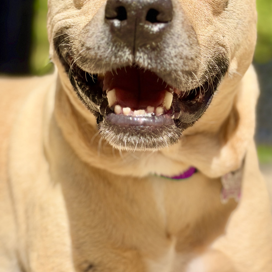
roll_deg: -4.4
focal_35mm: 64
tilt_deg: +2.3
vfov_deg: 26.6
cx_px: 150
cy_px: 77
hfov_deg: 26.9
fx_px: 569
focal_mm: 6.76
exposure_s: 1/4587
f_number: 1.78
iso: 64
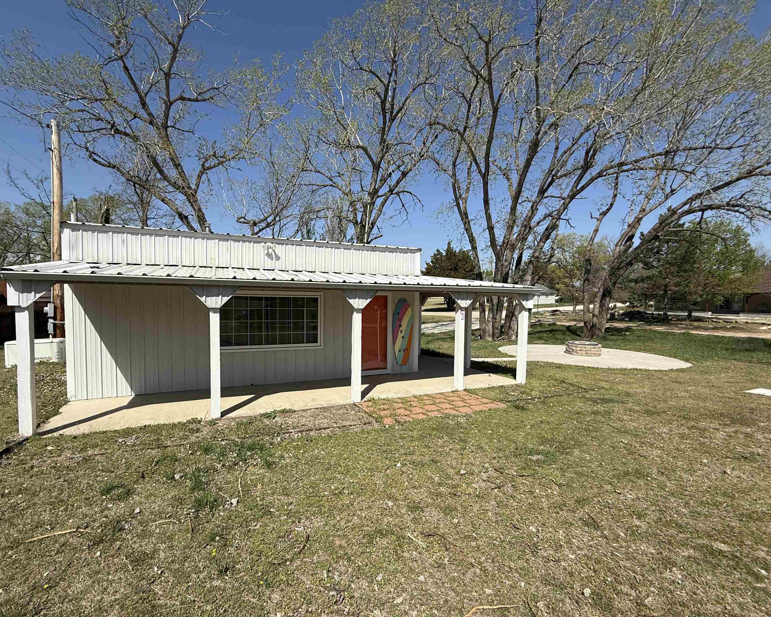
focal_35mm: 15
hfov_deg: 96.5
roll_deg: -1.1
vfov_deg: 84.0
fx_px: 342
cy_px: 315
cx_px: 349
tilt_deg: -1.9
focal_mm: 2.22
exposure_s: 1/3125
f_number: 2.2
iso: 50
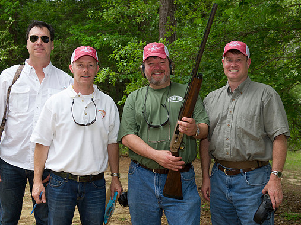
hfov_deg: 34.9
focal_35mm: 55
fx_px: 478
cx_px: 147
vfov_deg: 26.5
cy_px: 113
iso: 200
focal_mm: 50
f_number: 5.6
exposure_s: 1/100
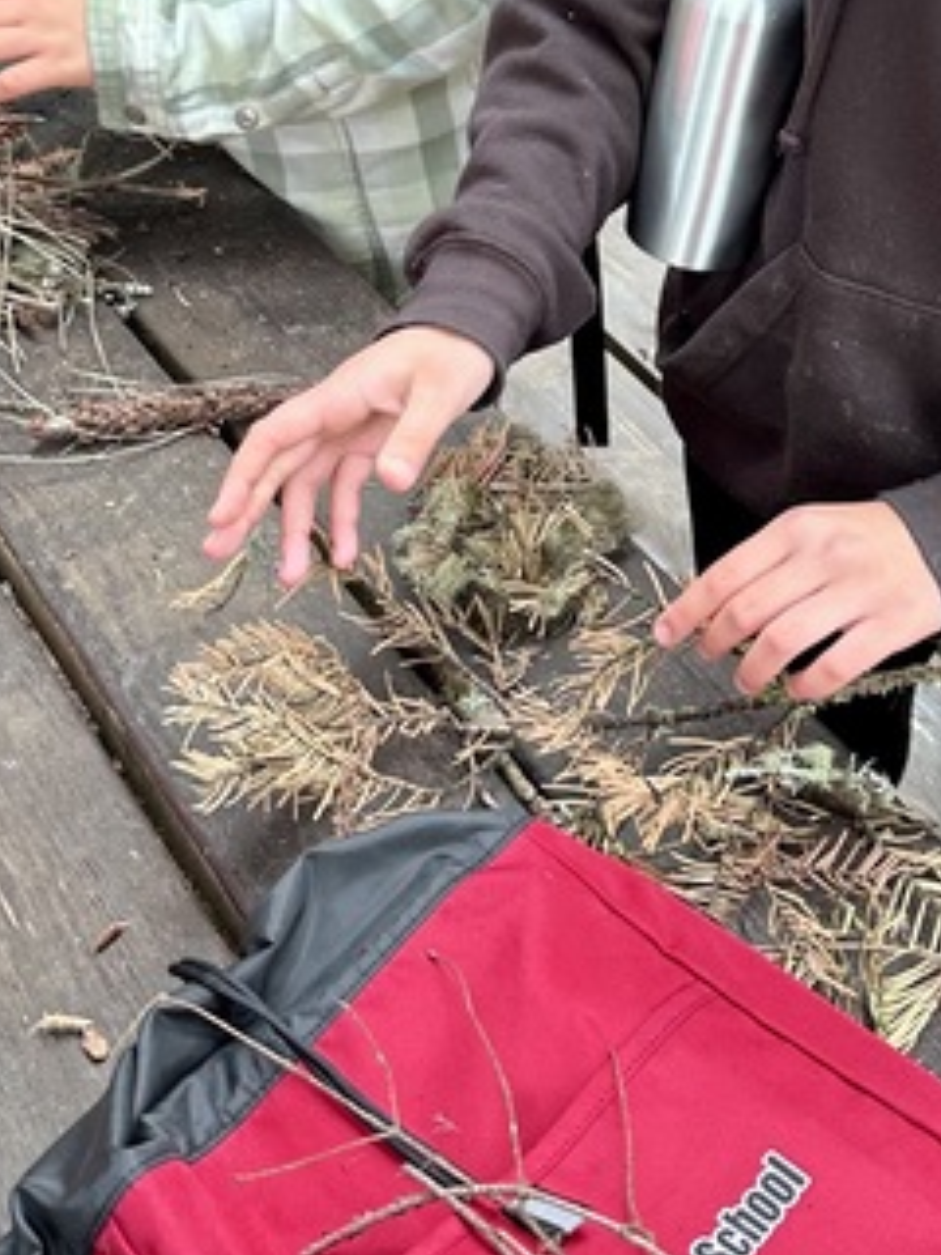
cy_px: 275
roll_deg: -1.2
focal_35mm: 60
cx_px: 502
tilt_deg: -33.7
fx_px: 2175
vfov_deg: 31.5
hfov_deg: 24.4
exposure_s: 1/121
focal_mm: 6.86
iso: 100
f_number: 1.78
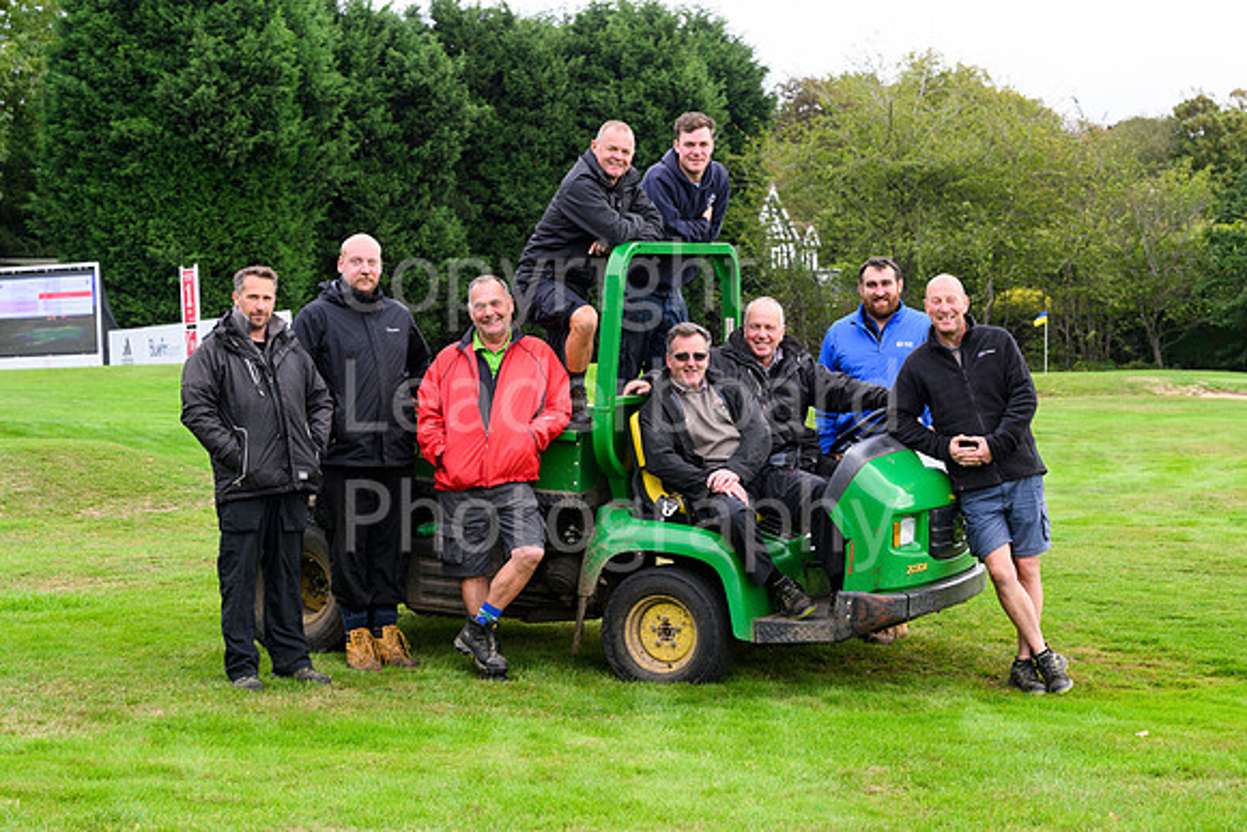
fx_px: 2806
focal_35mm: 81
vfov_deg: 16.9
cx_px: 624
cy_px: 416
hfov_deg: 25.1
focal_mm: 81
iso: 800
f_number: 7.1
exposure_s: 1/400
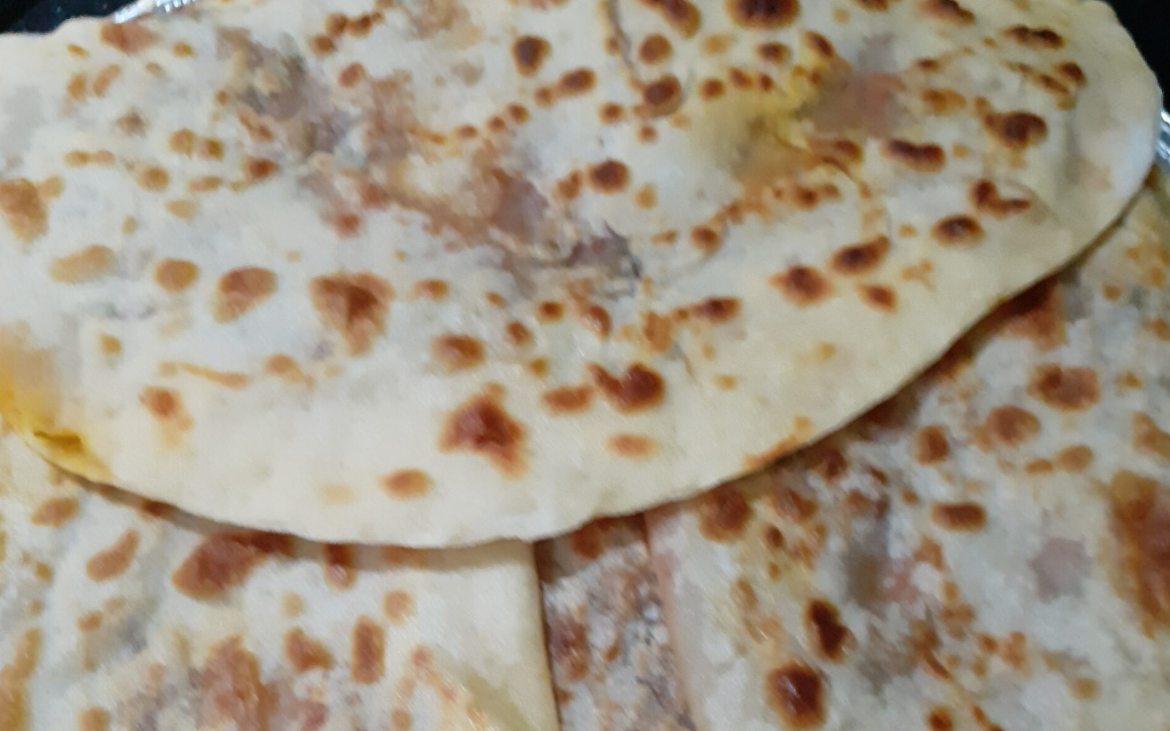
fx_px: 1243
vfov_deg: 31.5
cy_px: 628
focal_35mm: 39
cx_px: 585
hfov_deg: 50.4
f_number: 1.9
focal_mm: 3.58
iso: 400
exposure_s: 1/25
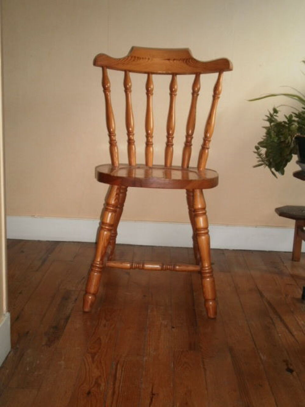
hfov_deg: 33.6
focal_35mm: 43
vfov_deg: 43.8
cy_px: 204
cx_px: 152
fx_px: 505
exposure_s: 1/40
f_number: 3.4
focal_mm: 7.61
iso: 125
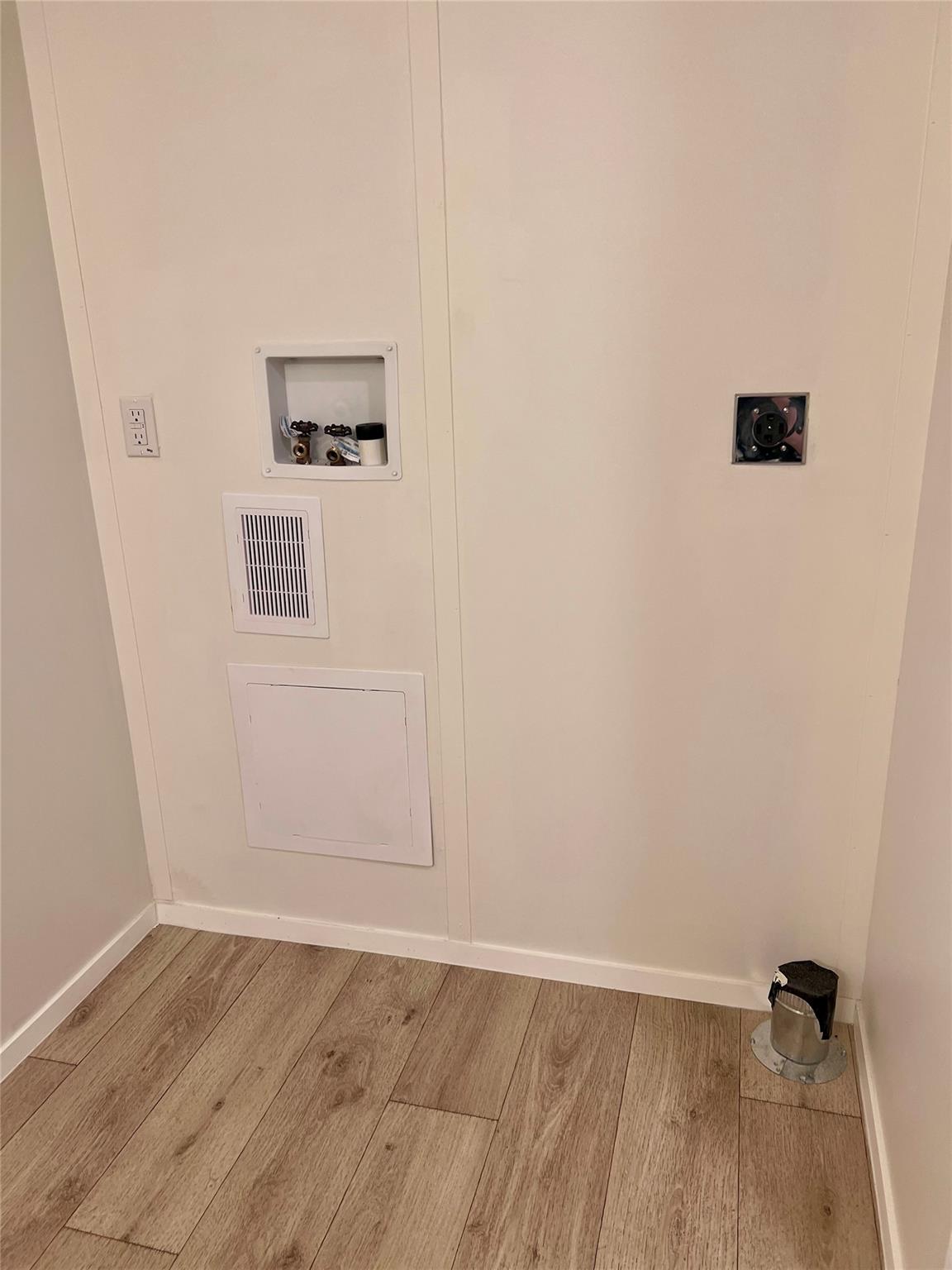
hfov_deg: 53.1
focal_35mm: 26
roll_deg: +1.5
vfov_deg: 67.3
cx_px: 476
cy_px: 635
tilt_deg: -17.6
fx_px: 953
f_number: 1.5
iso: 80
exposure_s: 1/120
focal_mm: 5.7
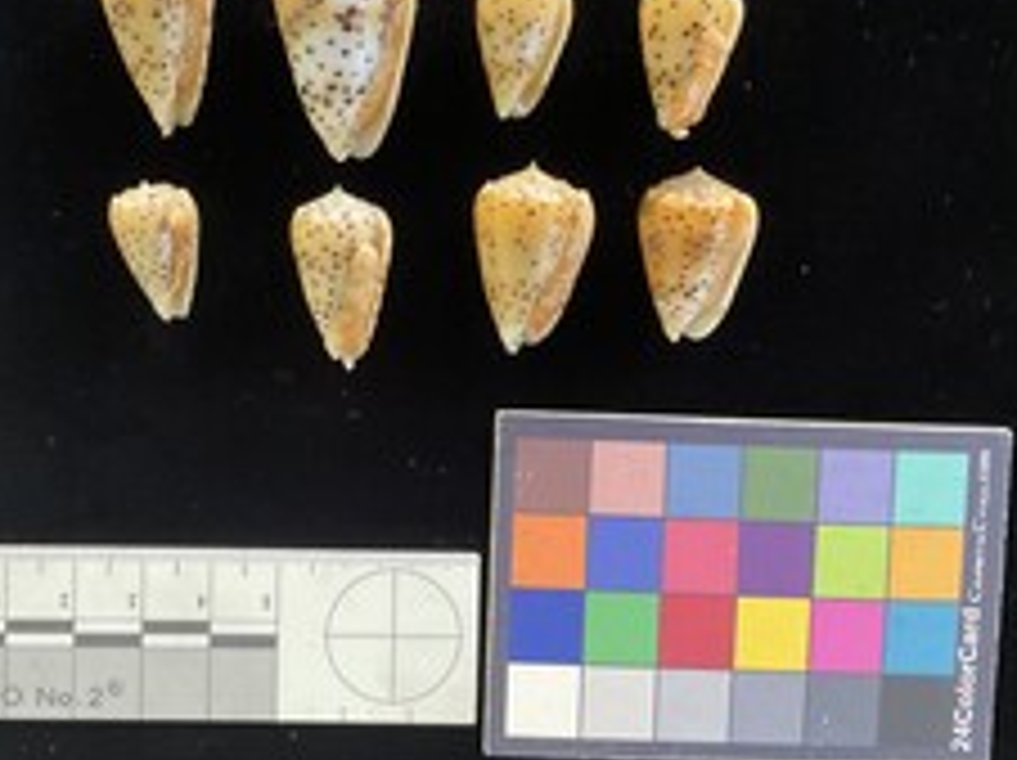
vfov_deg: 32.0
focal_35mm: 45
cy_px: 308
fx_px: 1321
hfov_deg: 41.6
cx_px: 338
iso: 200
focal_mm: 3
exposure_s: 1/60
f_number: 1.8
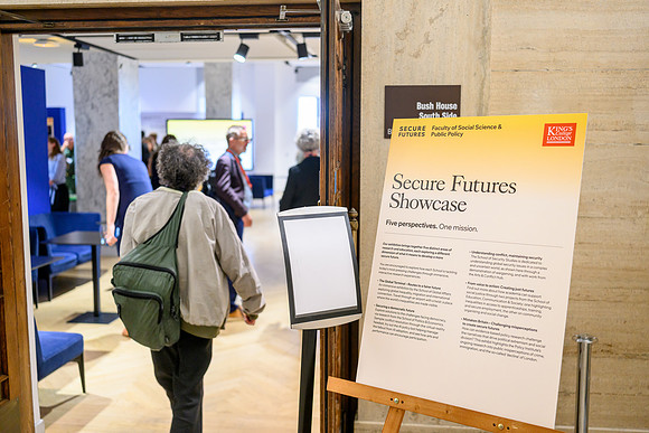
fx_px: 634
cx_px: 324
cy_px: 216
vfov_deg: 37.7
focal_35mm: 35
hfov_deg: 54.2
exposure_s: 1/250
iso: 1000
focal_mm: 35
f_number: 2
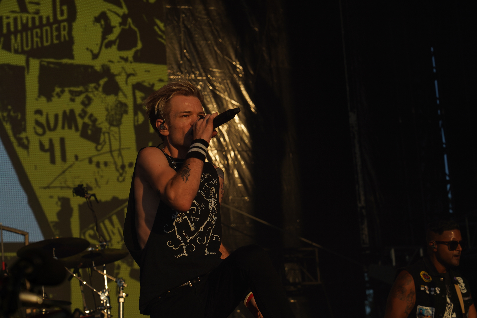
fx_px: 1391
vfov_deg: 13.0
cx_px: 238
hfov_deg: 19.5
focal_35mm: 105
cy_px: 159
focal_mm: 105
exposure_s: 1/500
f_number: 8
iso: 100
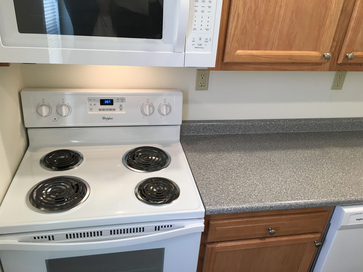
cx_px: 182
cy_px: 136
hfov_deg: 61.7
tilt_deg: -28.1
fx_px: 304
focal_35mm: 29
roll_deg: -3.5
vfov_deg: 48.2
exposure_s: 1/30
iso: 40
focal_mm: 4.15
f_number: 2.2
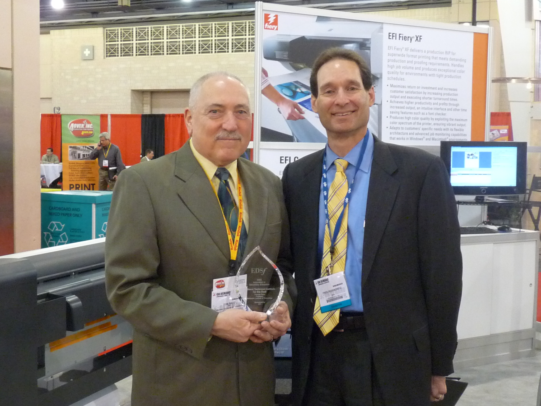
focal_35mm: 48
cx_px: 270
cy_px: 203
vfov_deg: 30.3
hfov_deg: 39.7
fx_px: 750
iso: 400
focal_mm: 4.8
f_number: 2.8
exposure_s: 1/30
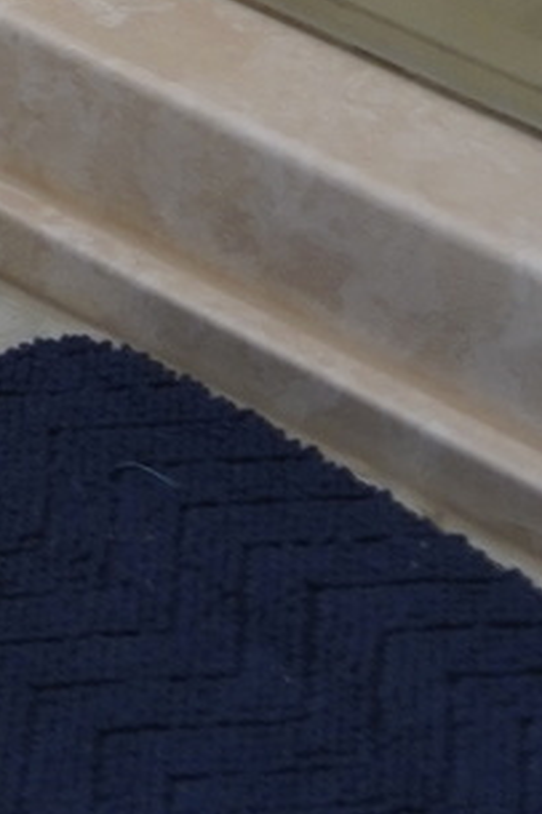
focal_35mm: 219
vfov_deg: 7.6
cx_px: -1039
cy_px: -1983
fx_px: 4951
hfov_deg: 5.9
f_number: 4
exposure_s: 1/160
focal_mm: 29
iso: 640
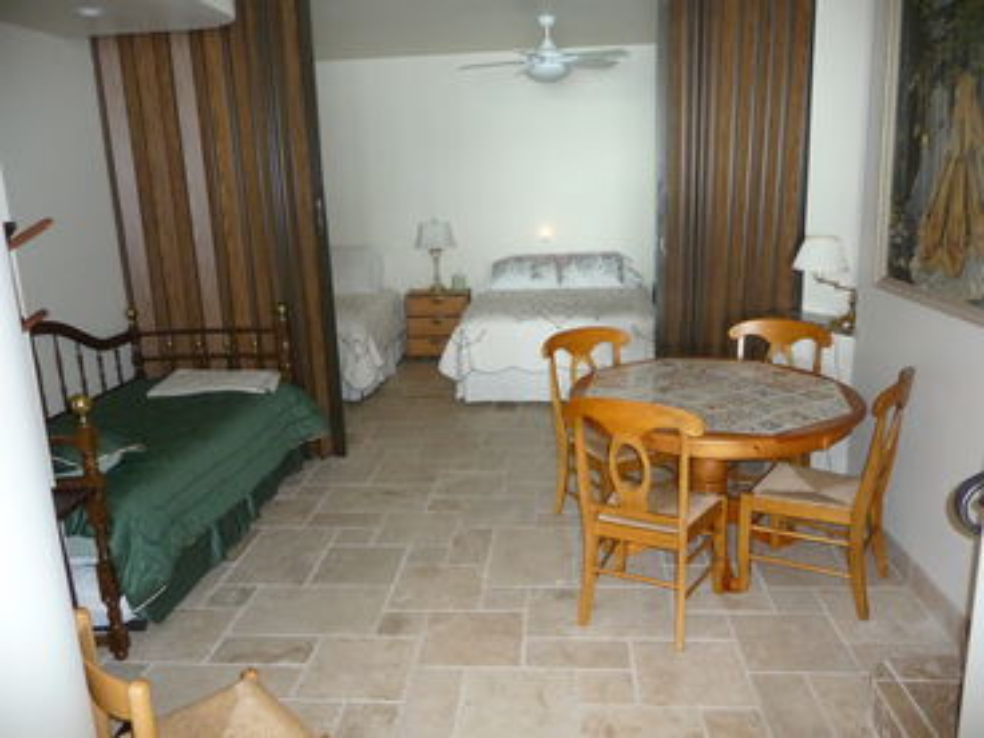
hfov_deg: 63.4
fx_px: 796
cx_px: 492
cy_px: 369
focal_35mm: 28
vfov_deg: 49.7
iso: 400
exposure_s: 1/8
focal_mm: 4.7
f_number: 3.3
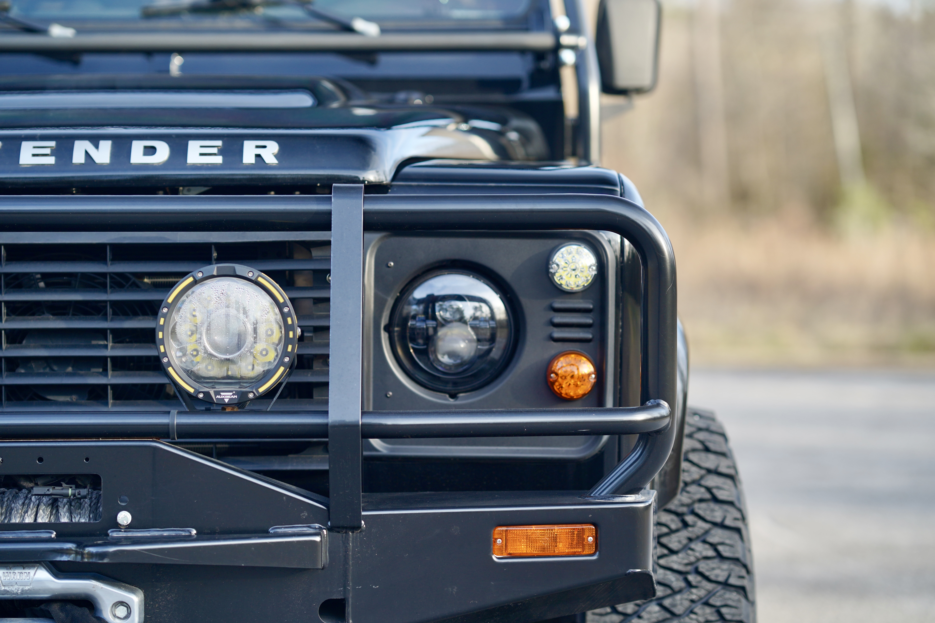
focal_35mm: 85
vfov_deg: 16.1
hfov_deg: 23.9
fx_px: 2207
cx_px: 468
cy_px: 312
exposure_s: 1/400
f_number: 2
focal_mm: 85
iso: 160
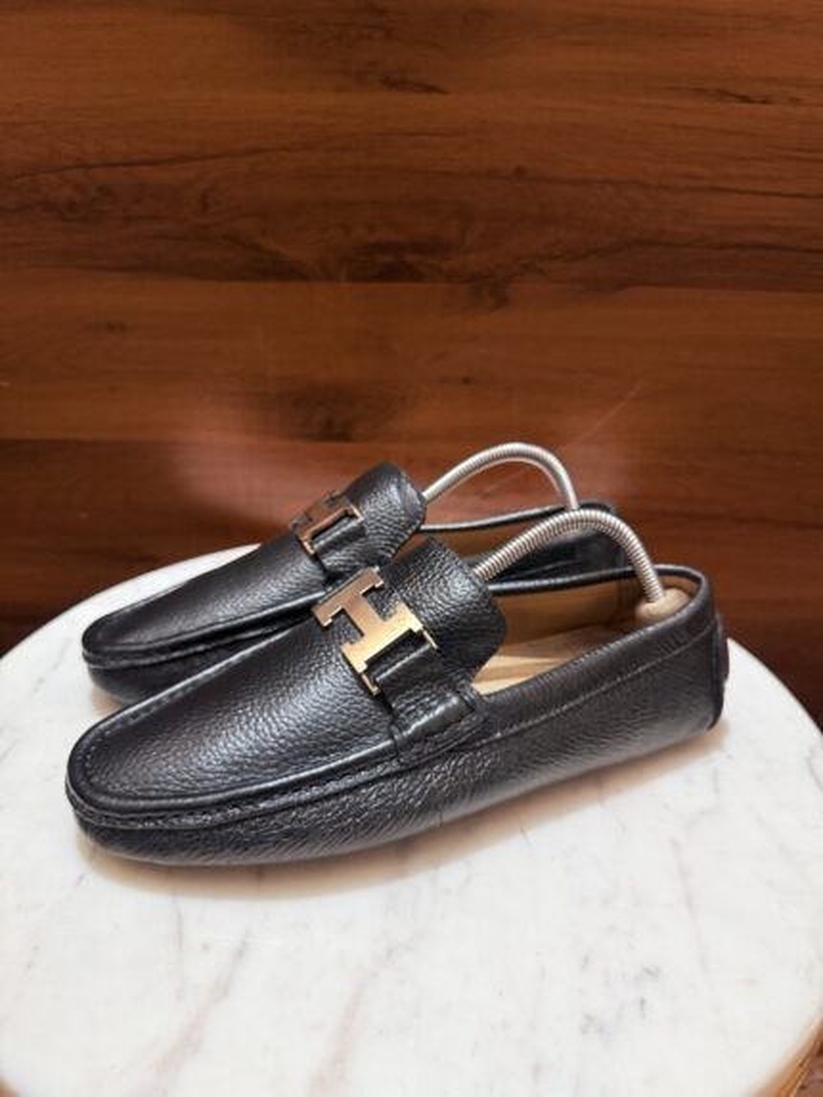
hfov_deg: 56.8
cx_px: 412
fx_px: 761
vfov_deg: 71.6
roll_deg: -1.7
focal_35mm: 24
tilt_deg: -24.5
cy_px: 548
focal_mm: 6.76
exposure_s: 1/50
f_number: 1.78
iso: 400
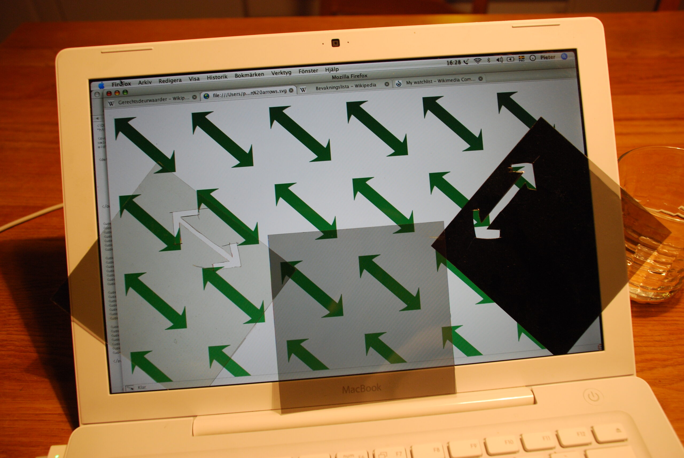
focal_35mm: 33
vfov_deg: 40.1
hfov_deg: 57.2
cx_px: 342
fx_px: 628
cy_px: 229
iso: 400
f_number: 3.8
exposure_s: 1/10
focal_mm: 22
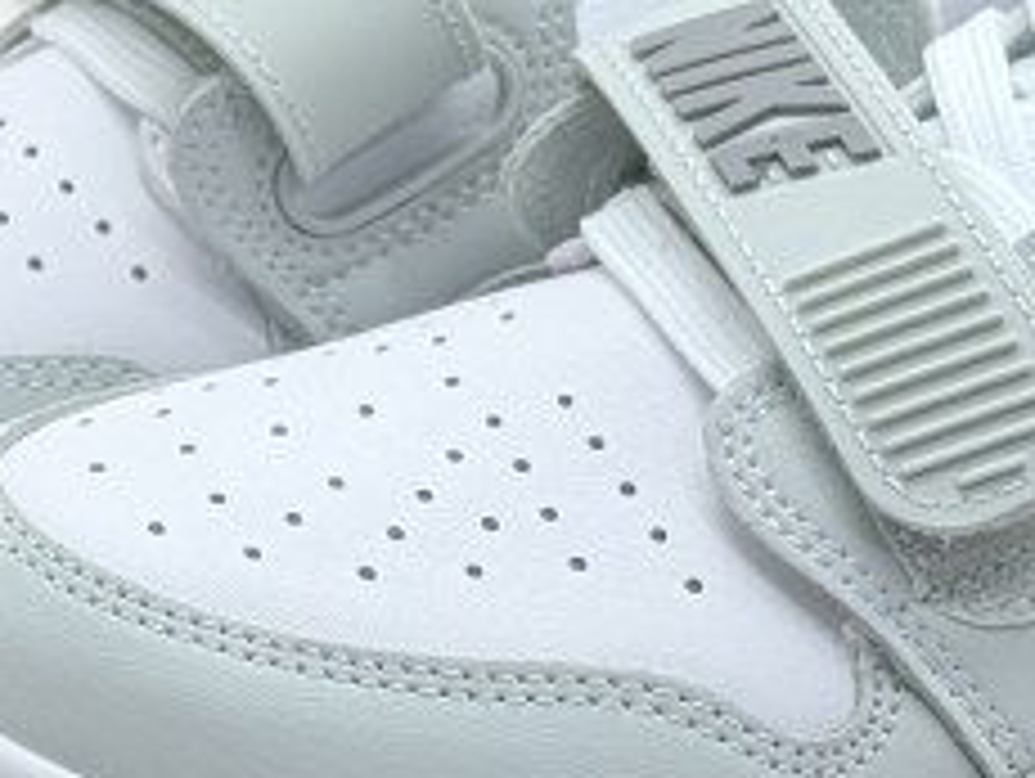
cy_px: 427
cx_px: 268
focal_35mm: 89
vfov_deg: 16.6
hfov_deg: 21.8
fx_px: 2664
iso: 64
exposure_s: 1/706
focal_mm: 6.76
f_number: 1.78
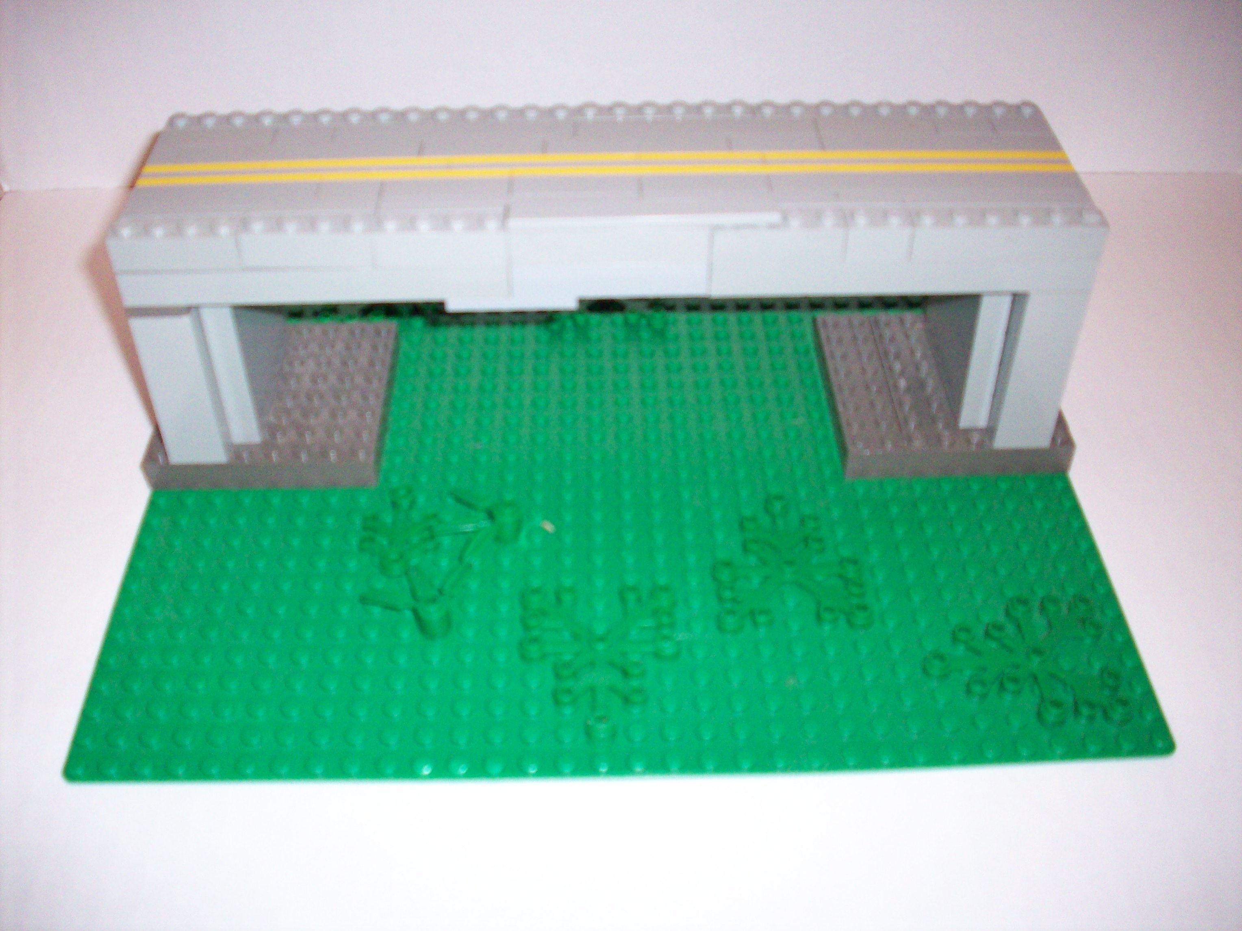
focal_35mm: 37
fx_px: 1328
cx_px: 621
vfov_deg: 38.7
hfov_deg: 50.1
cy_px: 466
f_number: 2.8
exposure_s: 1/64
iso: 200
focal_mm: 6.2
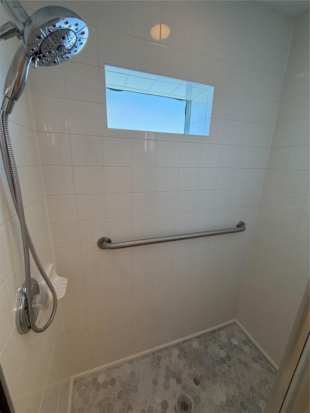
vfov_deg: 102.1
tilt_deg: -15.5
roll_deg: -1.4
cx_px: 155
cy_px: 206
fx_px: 167
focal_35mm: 14
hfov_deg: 85.7
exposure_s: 1/120
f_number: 2.2
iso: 200
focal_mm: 2.22
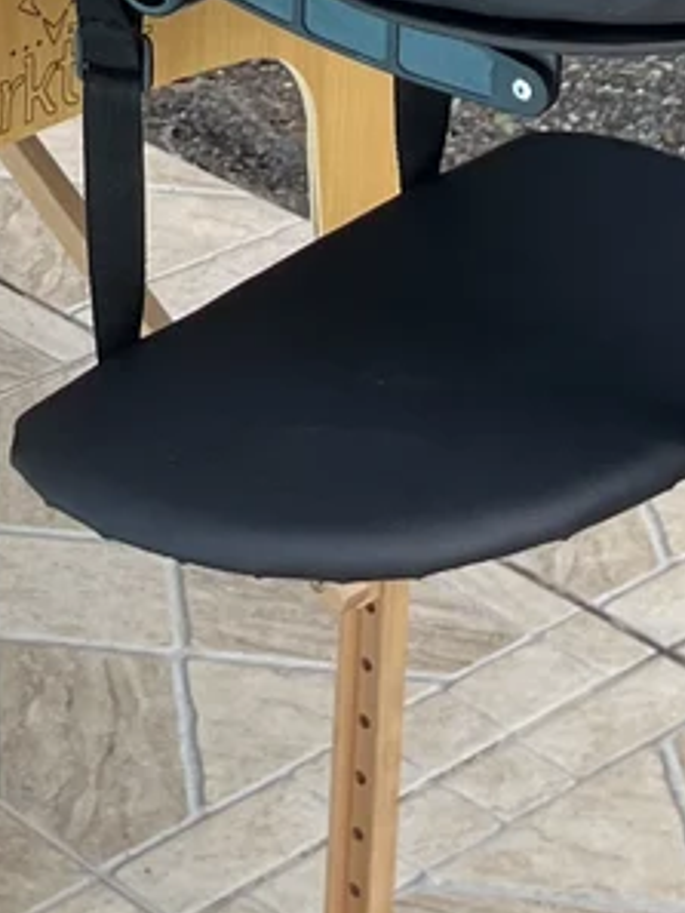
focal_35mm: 140
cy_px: -882
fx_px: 3691
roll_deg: +1.1
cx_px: -581
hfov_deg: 10.0
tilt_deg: -11.1
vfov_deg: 12.5
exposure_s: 1/967
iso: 50
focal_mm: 5.1
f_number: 1.6
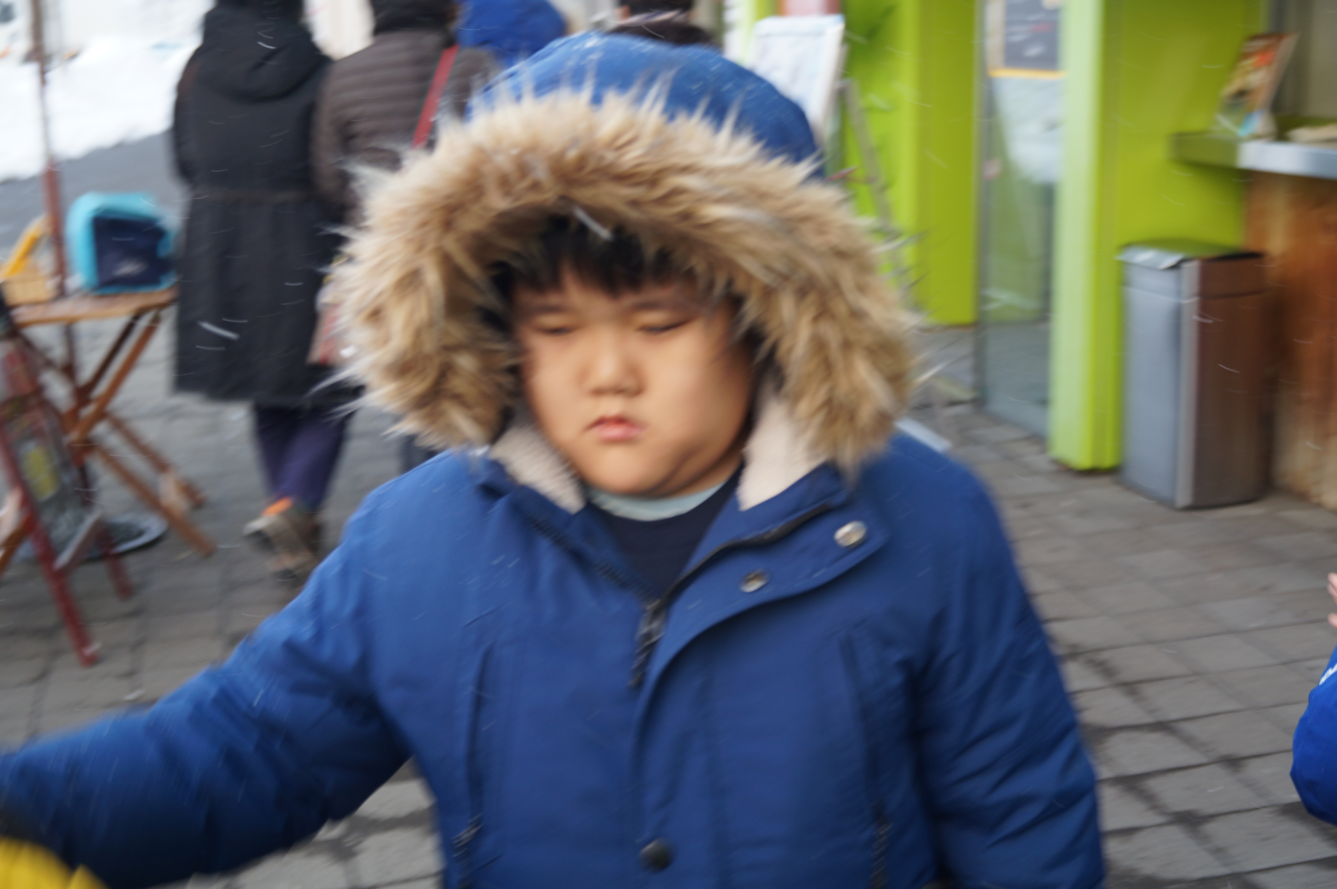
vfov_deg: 29.8
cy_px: 444
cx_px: 668
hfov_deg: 43.6
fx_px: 1669
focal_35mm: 45
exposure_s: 1/60
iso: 125
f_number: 4.5
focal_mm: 30
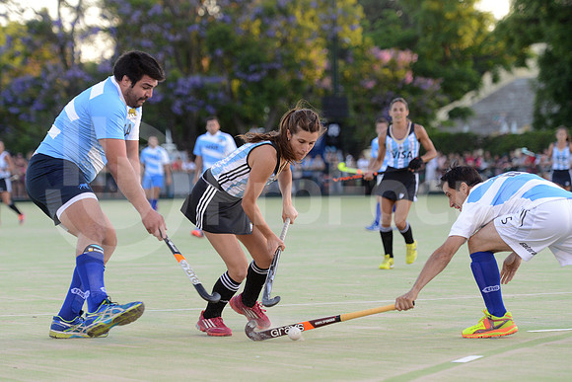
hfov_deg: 13.2
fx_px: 2463
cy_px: 191
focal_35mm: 155
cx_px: 286
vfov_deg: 8.9
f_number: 4
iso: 1250
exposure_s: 1/500
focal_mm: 155
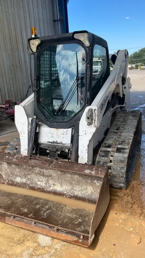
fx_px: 198
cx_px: 74
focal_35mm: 29
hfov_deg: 40.2
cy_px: 127
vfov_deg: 66.1
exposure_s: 1/1276
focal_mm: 4.2
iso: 32
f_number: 1.6
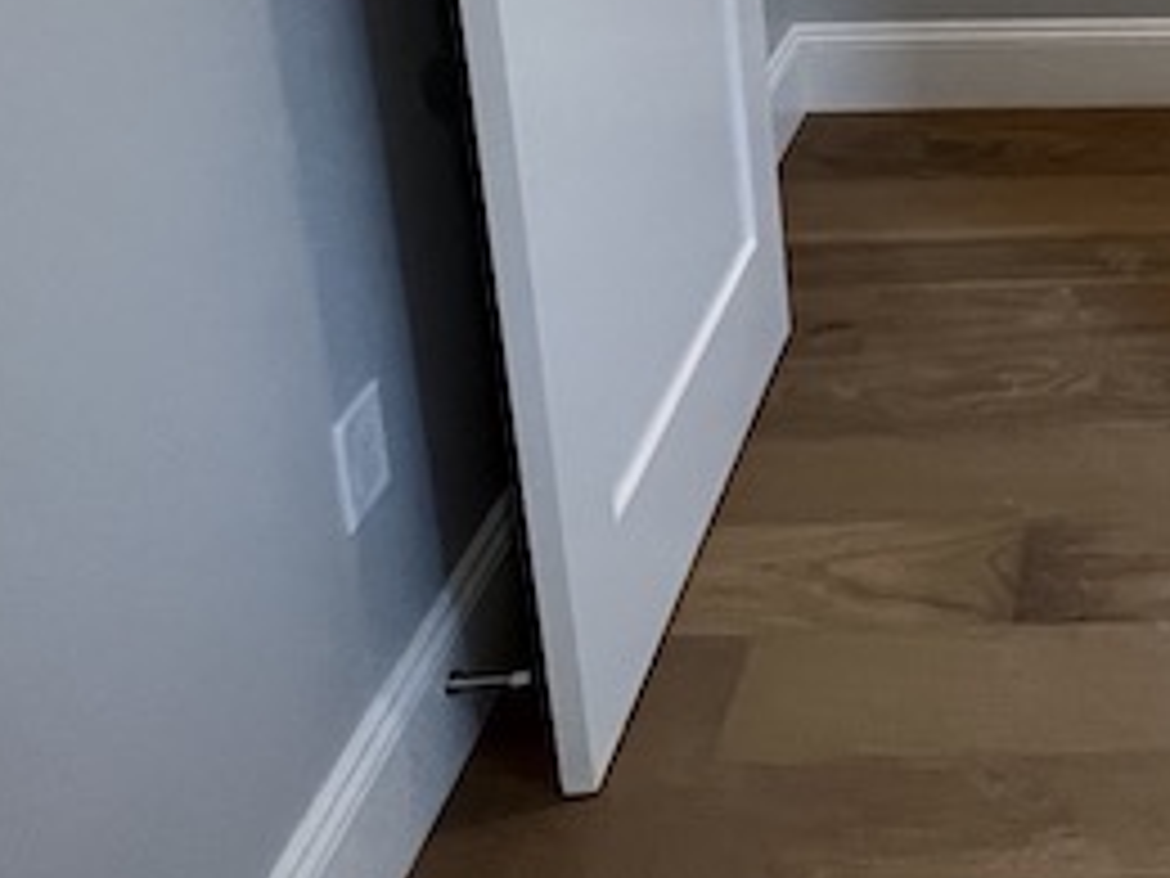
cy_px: -306
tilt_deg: -11.2
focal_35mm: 40
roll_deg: -1.4
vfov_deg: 28.4
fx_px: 1352
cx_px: 1264
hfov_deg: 39.1
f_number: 1.8
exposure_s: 1/120
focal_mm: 1.57
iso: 200
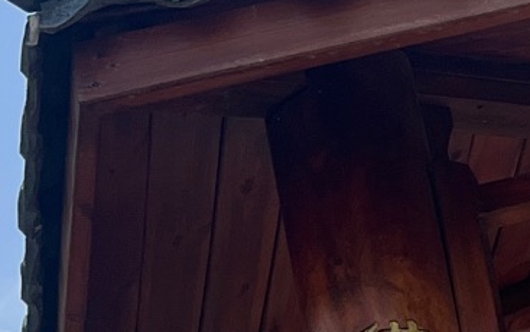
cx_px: 1118
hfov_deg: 12.1
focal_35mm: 150
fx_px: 2168
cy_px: 818
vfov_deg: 8.0
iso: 50
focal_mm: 5.1
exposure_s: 1/3745
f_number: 1.6
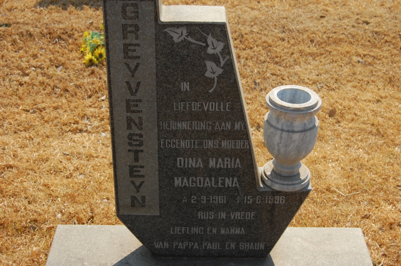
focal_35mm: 57
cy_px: 133
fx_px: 634
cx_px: 200
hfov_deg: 35.1
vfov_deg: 23.7
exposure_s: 1/800
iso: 400
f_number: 7.1
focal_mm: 38
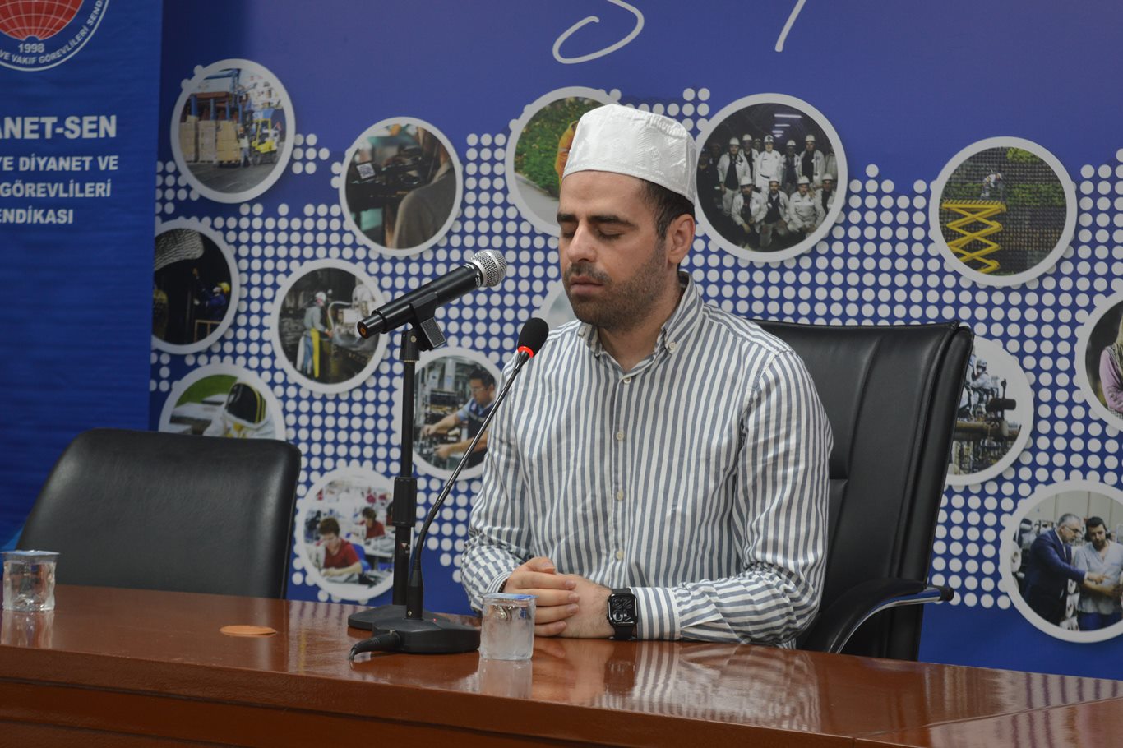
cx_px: 562
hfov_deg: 24.6
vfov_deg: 16.5
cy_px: 374
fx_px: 2573
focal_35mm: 82
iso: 400
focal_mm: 55
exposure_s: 1/15
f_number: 5.6
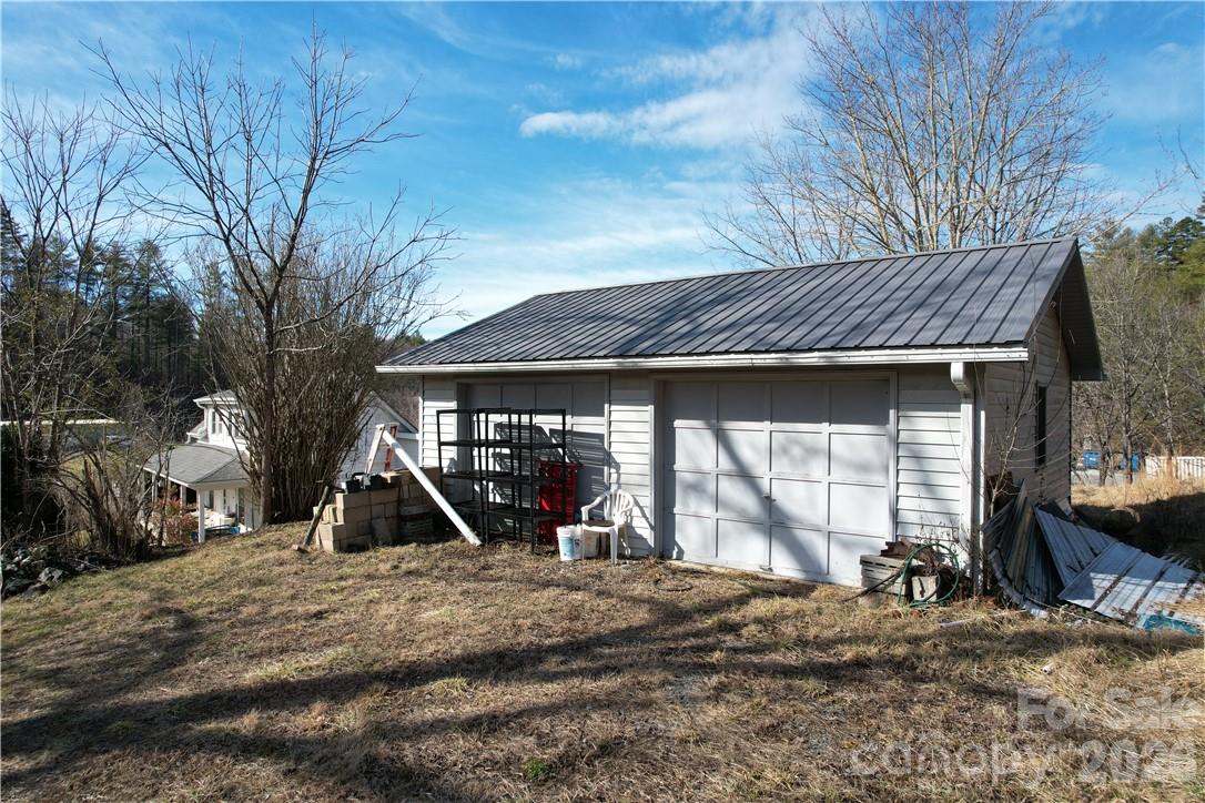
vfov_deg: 57.2
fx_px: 736
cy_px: 402
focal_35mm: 22
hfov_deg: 78.6
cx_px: 602
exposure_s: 1/1250
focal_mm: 8.38
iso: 110
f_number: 2.8
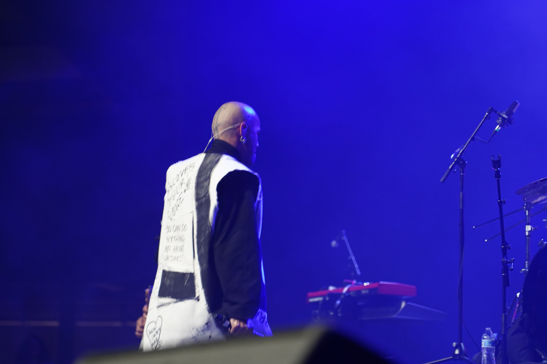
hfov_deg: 19.5
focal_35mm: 105
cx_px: 274
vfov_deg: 13.0
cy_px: 182
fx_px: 1595
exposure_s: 1/160
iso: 2000
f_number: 4
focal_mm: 105
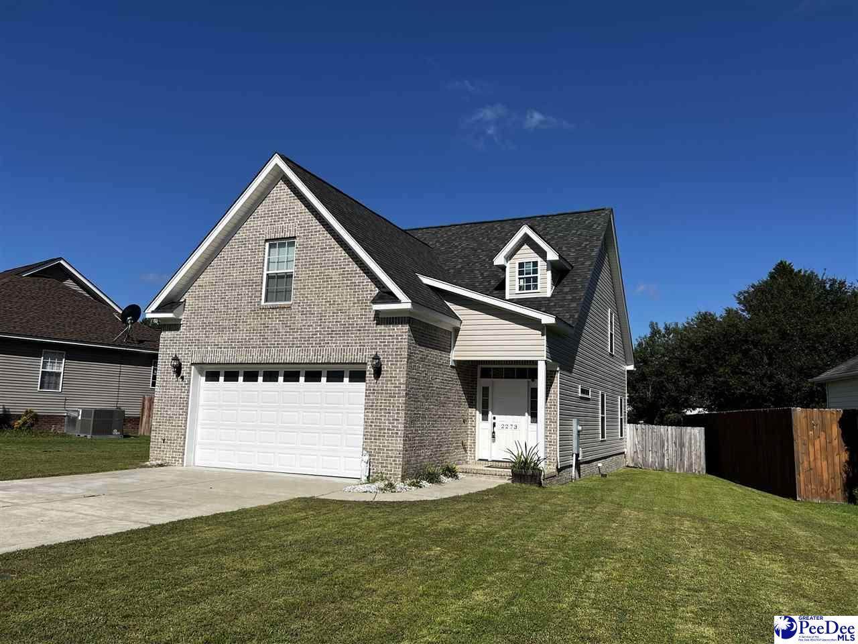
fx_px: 644
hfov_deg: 67.3
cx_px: 429
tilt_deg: +7.2
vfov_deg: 53.1
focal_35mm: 26
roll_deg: -1.4
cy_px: 322
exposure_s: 1/7463
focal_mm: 5.7
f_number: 1.5
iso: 50
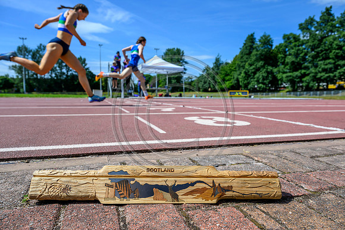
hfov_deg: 73.7
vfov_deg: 53.2
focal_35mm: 24
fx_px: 230
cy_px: 115
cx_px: 172
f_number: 8
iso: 200
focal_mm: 24
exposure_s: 1/800
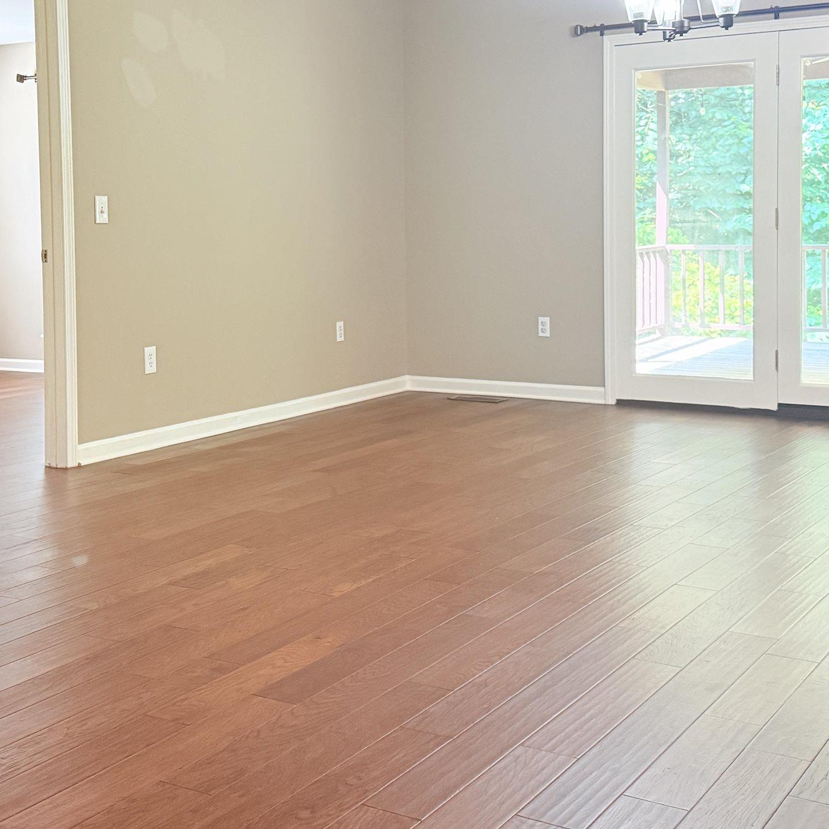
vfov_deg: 34.3
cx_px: 367
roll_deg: +0.4
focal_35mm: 49
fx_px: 1328
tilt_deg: -2.8
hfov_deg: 34.6
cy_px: 264
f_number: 1.78
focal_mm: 6.76
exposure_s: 1/120
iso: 320
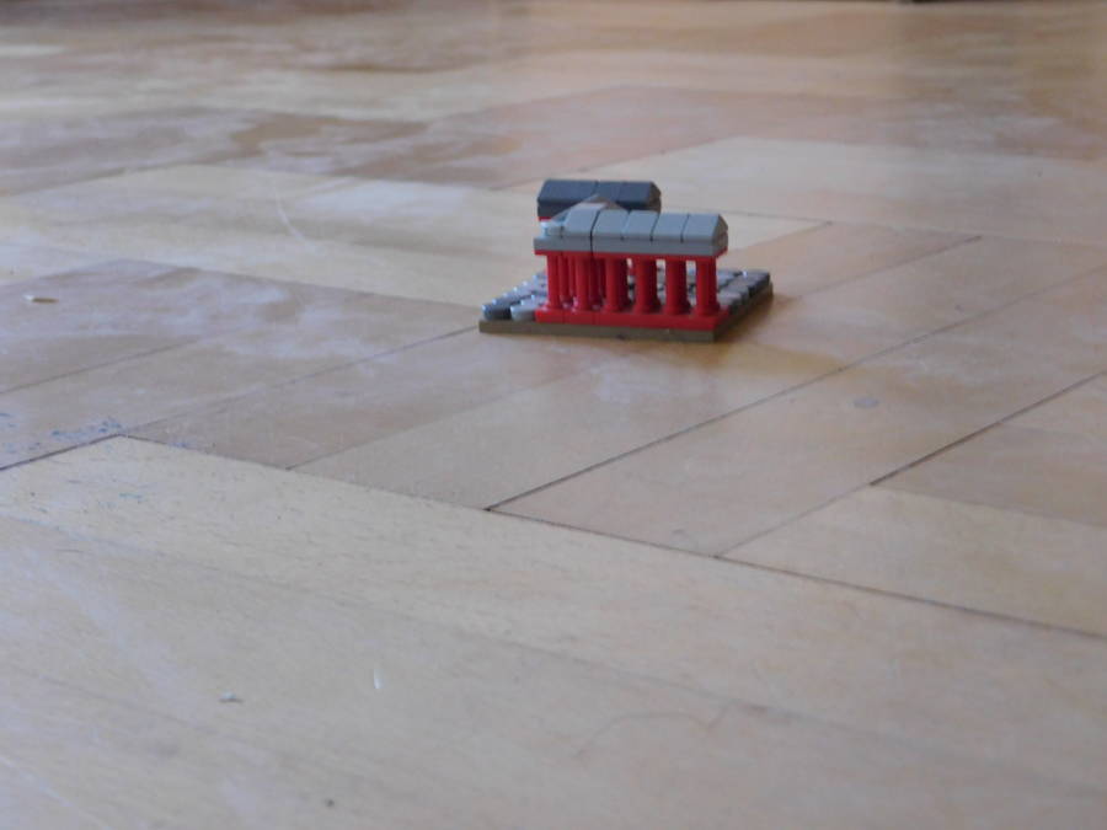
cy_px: 415
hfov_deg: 29.4
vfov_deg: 22.3
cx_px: 554
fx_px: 2111
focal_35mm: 66
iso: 400
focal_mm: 11.7
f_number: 4.2
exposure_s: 1/20
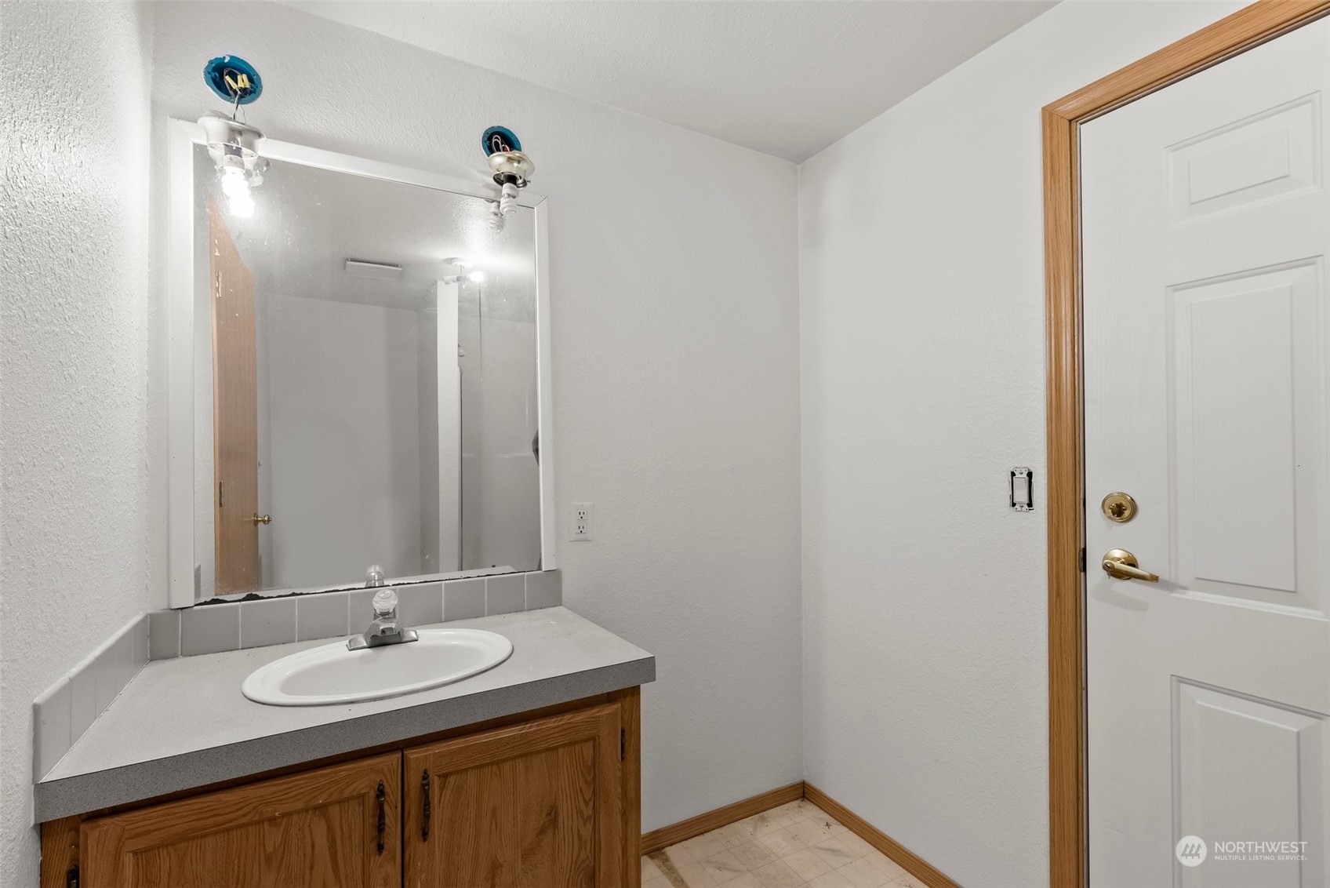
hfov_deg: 96.7
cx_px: 665
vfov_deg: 73.8
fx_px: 591
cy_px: 444
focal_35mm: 16
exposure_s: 1/2.5
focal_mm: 16
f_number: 8
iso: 500
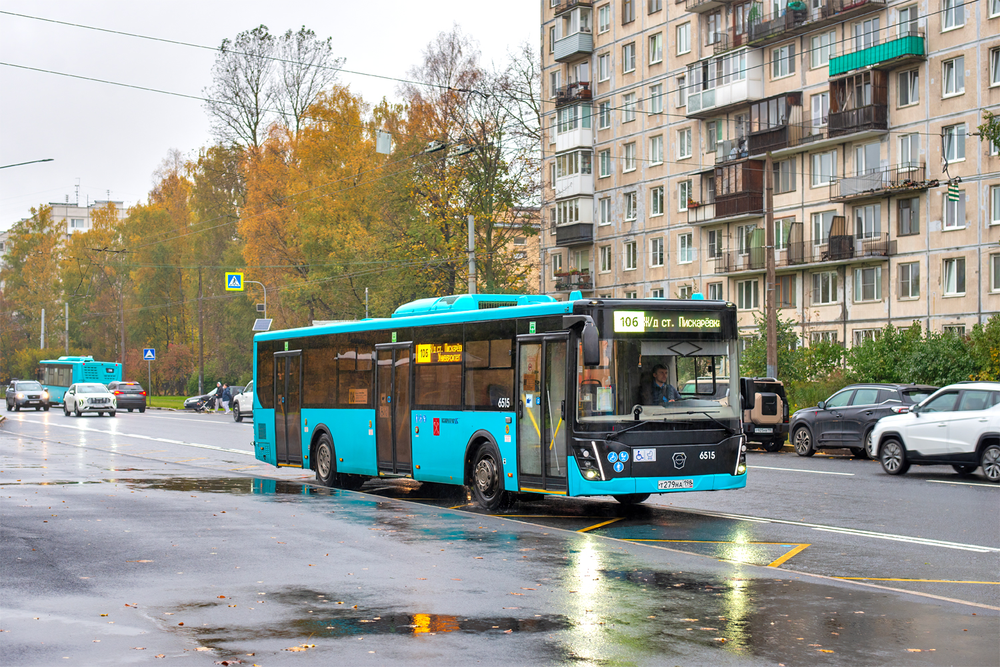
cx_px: 500
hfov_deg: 39.6
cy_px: 334
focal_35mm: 50
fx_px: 1389
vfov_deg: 27.0
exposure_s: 1/200
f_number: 5
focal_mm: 50
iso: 400
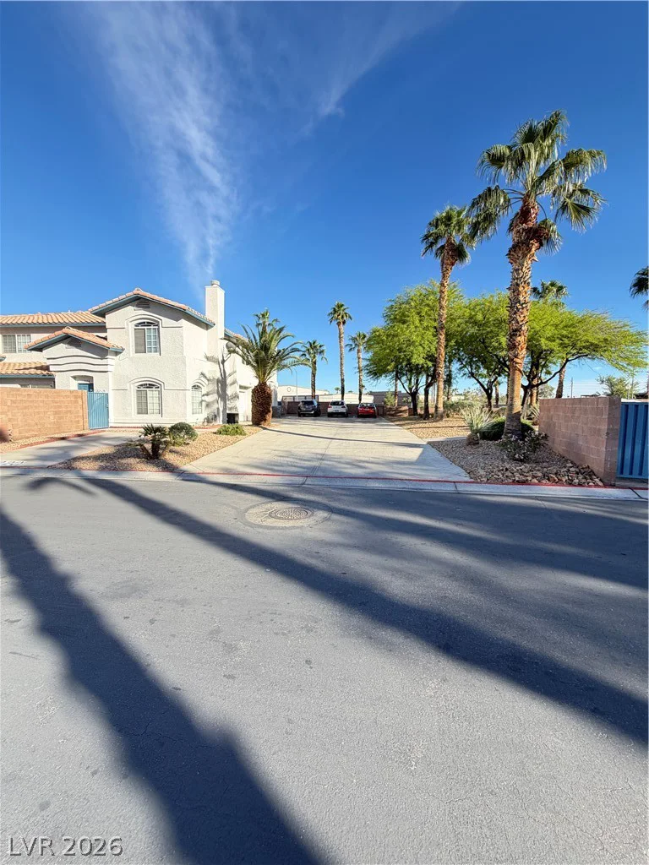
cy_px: 432
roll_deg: +0.3
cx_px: 324
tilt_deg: -4.0
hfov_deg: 85.7
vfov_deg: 102.1
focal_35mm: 14
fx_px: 350
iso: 40
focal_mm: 2.22
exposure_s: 1/241
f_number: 2.2
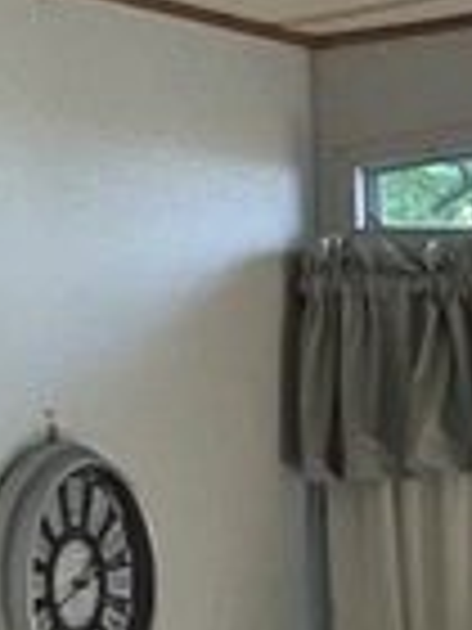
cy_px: 796
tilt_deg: -2.4
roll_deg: -0.7
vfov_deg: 8.7
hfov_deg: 5.9
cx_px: 1632
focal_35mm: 224
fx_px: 4072
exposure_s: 1/120
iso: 64
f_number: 1.8
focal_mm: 3
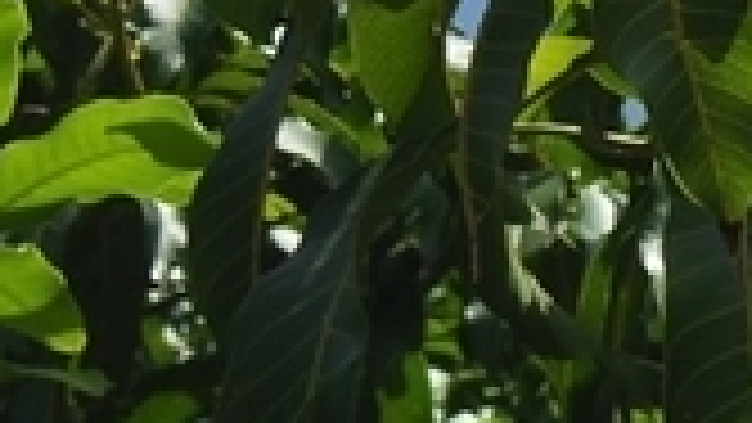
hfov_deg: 8.8
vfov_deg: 4.8
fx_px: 4886
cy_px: -630
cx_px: 401
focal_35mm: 245
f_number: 4
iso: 100
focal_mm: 8.5
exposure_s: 1/1250
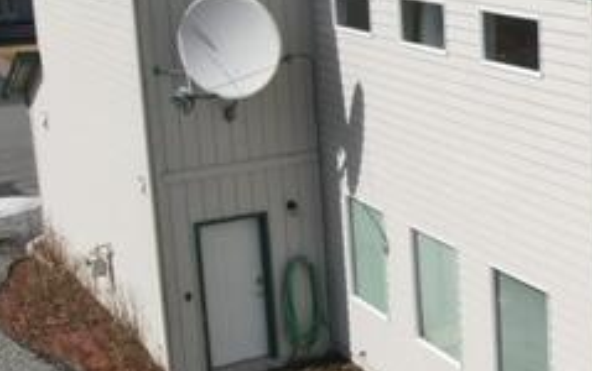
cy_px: 104
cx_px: 743
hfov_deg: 26.2
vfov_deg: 19.1
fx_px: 1098
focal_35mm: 68
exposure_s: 1/1000
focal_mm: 4.5
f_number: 2.8
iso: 100
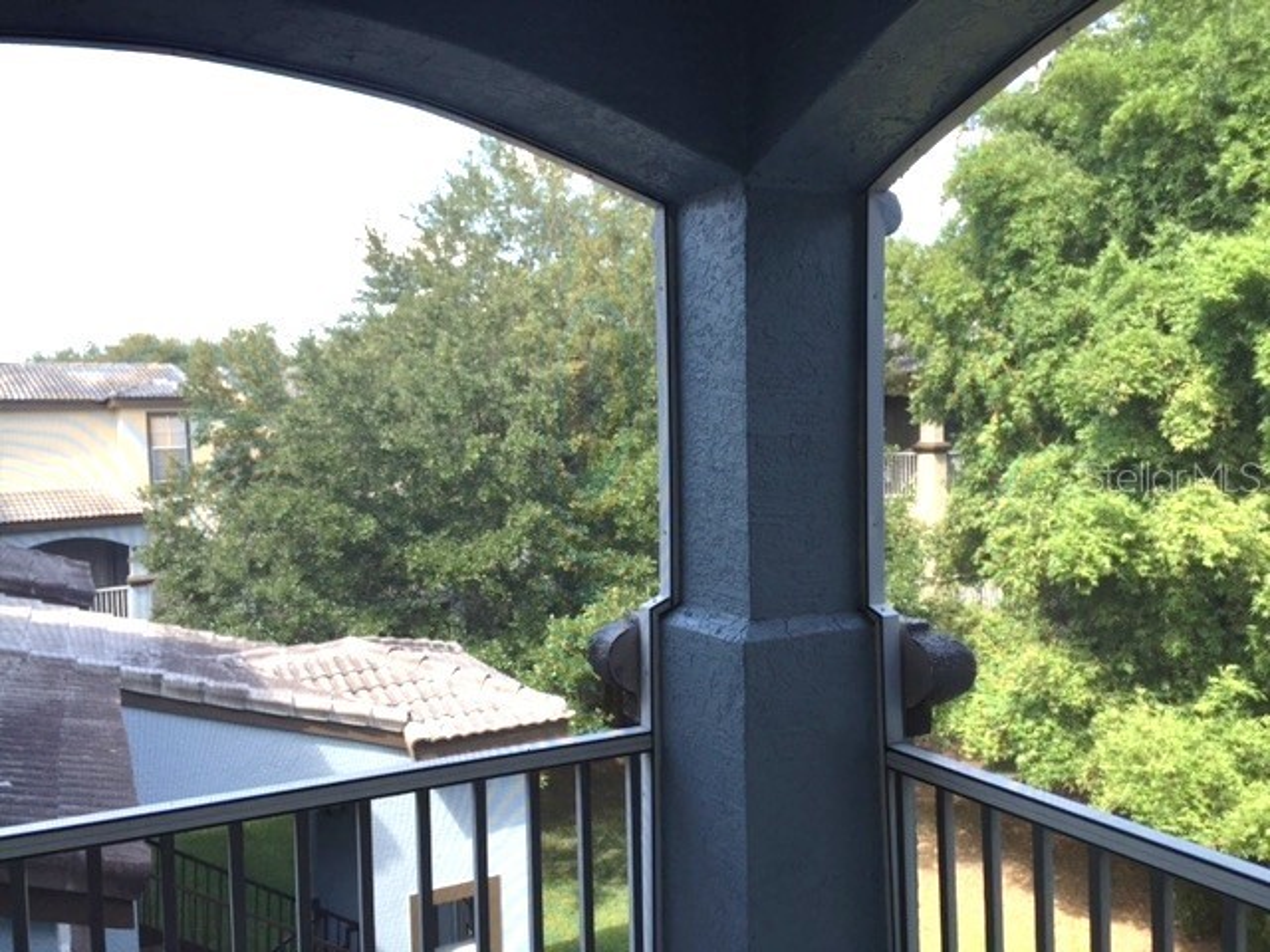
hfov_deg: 61.7
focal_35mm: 29
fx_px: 1064
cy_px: 476
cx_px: 635
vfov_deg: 48.2
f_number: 2.2
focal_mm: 4.15
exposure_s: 1/207
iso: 32
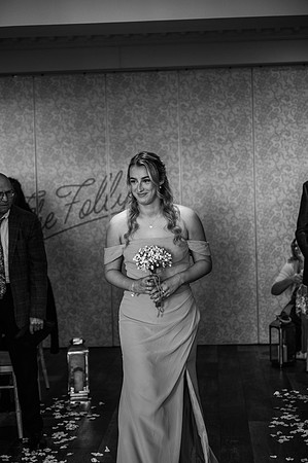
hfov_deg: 19.4
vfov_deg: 28.9
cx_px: 154
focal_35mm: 70
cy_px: 232
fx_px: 900
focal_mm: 70
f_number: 2.8
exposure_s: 1/200
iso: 1400
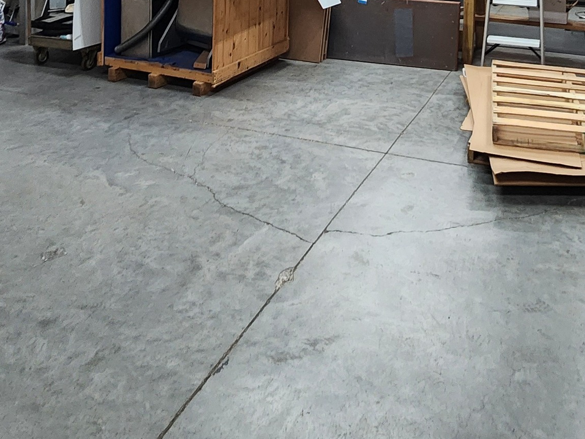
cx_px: 375
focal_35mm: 35
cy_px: -103
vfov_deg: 32.6
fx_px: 592
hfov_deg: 51.9
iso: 320
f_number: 2.2
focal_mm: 2.2
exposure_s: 1/60
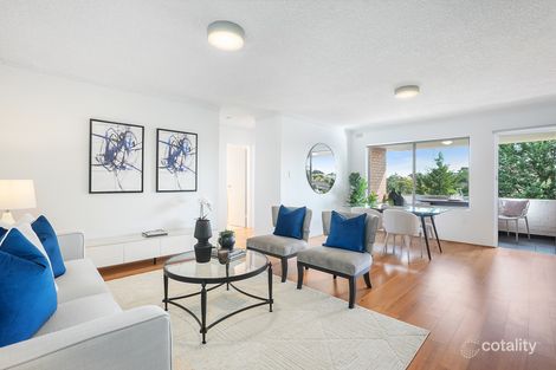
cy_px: 185
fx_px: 247
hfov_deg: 96.8
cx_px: 278
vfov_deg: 73.7
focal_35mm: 16
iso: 125
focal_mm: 16
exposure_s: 1/1.67
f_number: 10
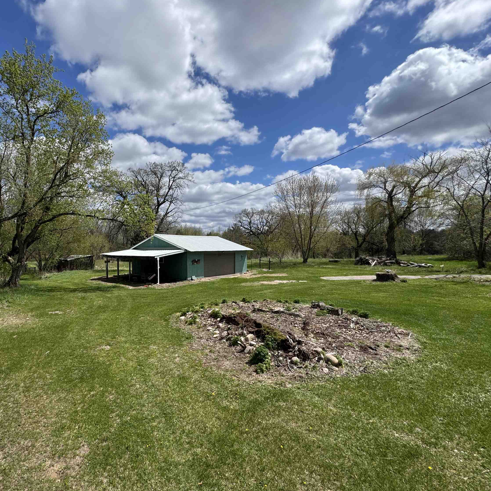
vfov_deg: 84.0
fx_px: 273
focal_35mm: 17
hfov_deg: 81.3
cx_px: 165
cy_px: 247
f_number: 2.2
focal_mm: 2.22
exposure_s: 1/2674
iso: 50
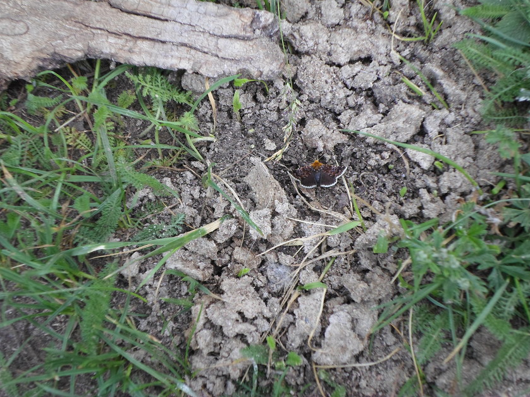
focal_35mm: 55
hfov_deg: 34.9
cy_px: 195
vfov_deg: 26.5
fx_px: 842
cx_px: 269
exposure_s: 1/125
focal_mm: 9.7
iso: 80
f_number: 3.6
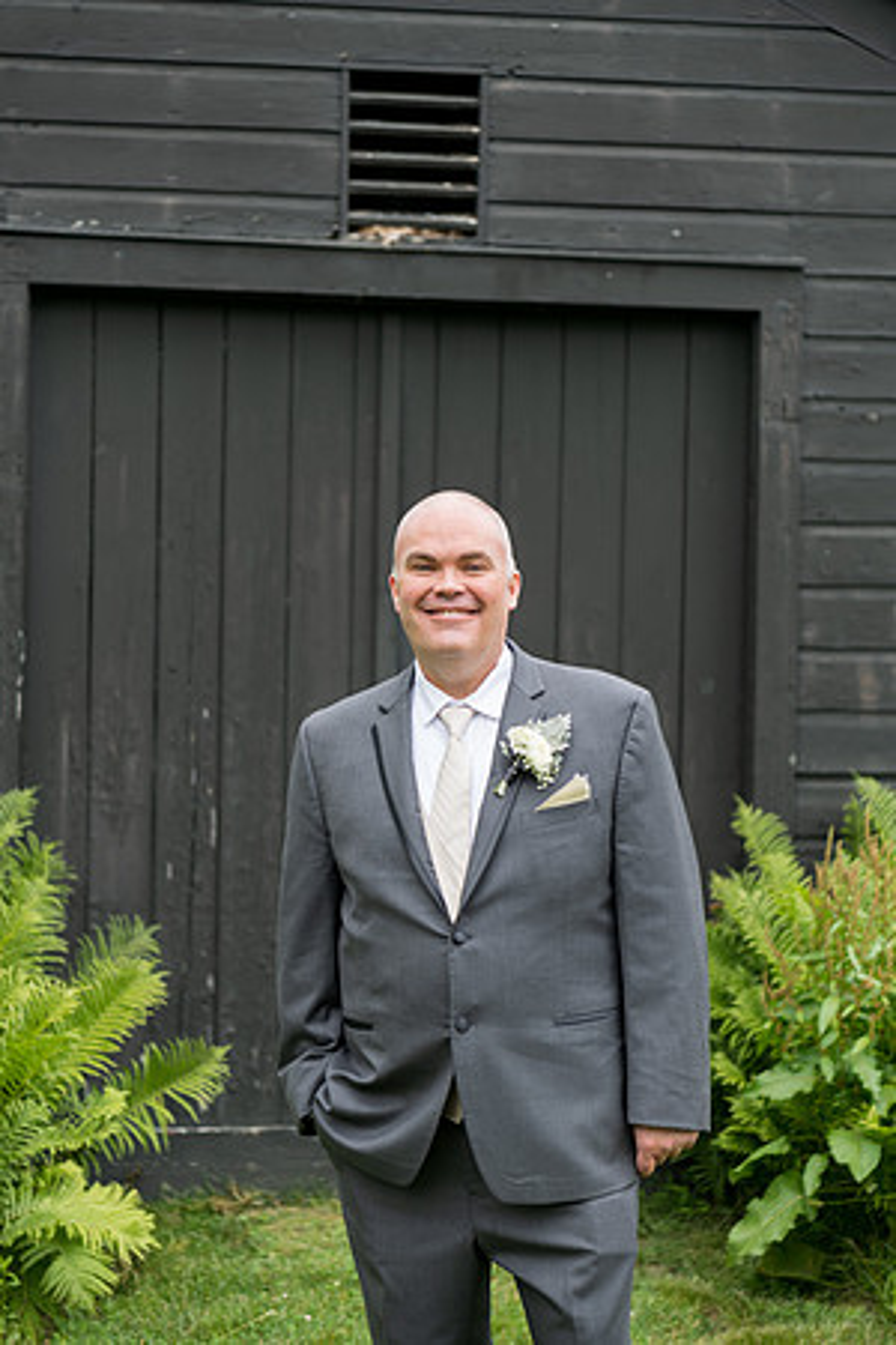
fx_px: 2613
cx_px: 448
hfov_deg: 19.5
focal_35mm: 70
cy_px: 672
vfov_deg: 28.8
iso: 64
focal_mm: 70
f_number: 2.8
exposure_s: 1/200
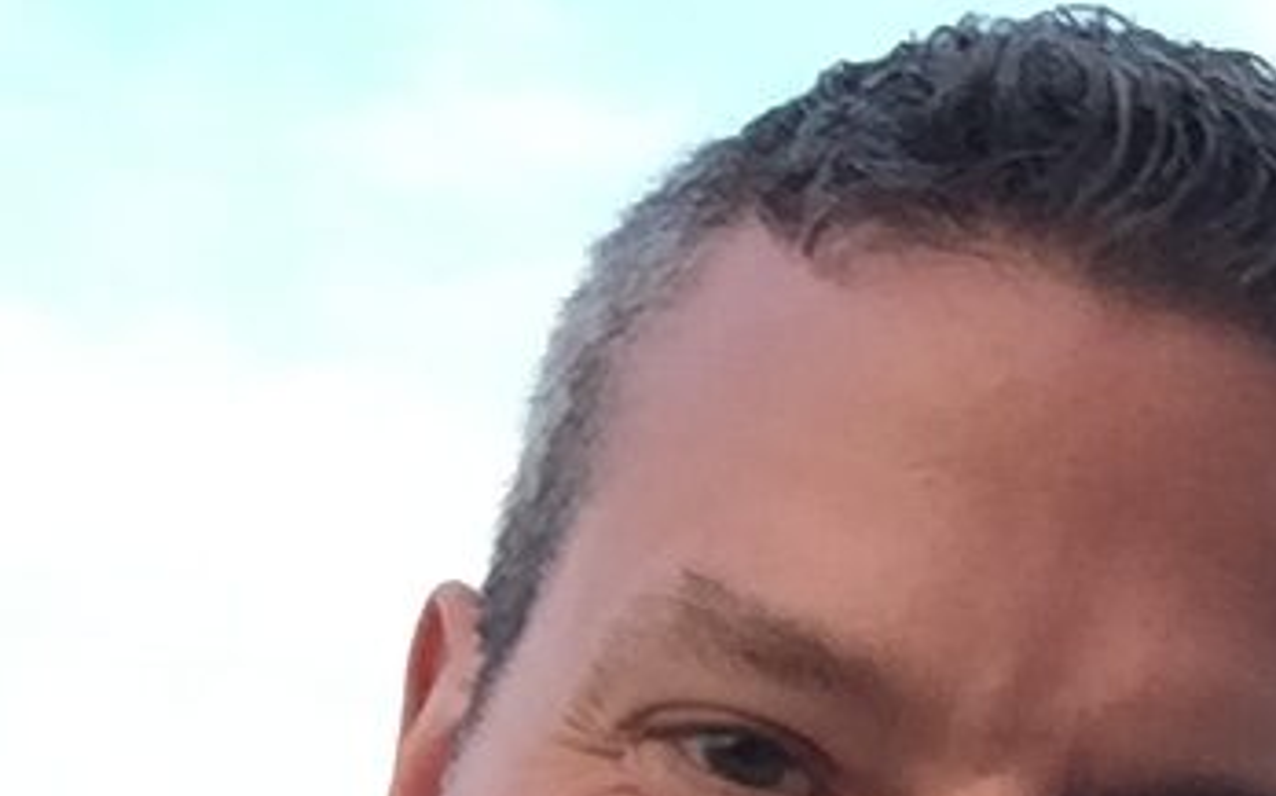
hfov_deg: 16.9
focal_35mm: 121
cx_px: 1283
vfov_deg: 10.3
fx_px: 4205
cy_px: 1343
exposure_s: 1/50
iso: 40
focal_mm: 2.65
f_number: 2.2
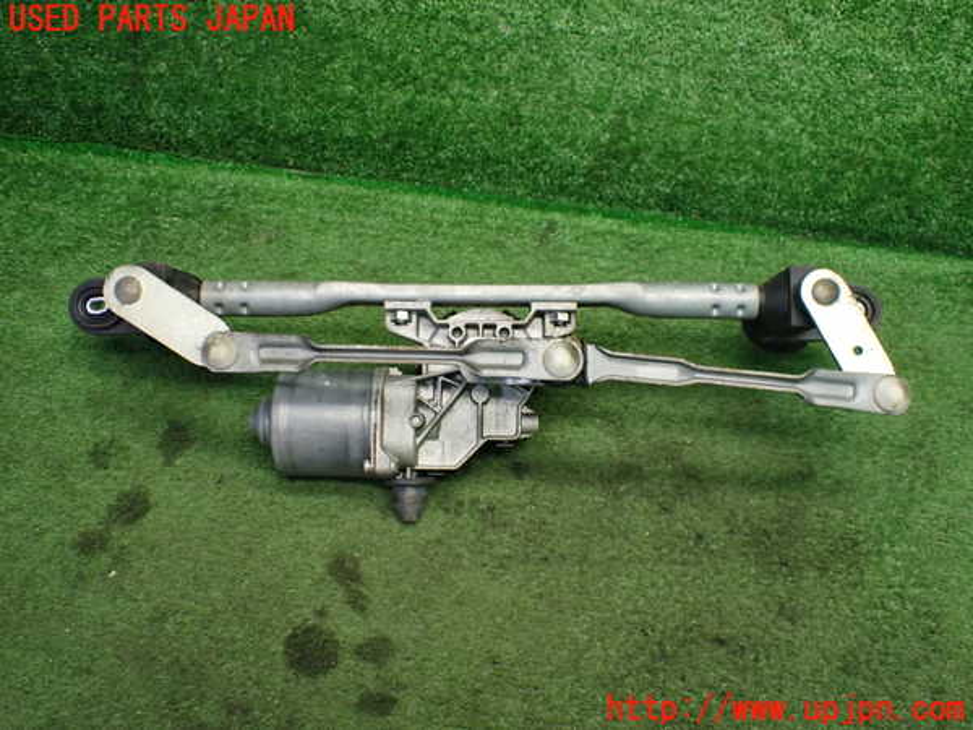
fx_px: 843
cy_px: 365
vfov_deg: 46.8
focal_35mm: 30
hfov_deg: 60.0
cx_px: 486
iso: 500
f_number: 2.3
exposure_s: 1/125
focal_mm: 5.4
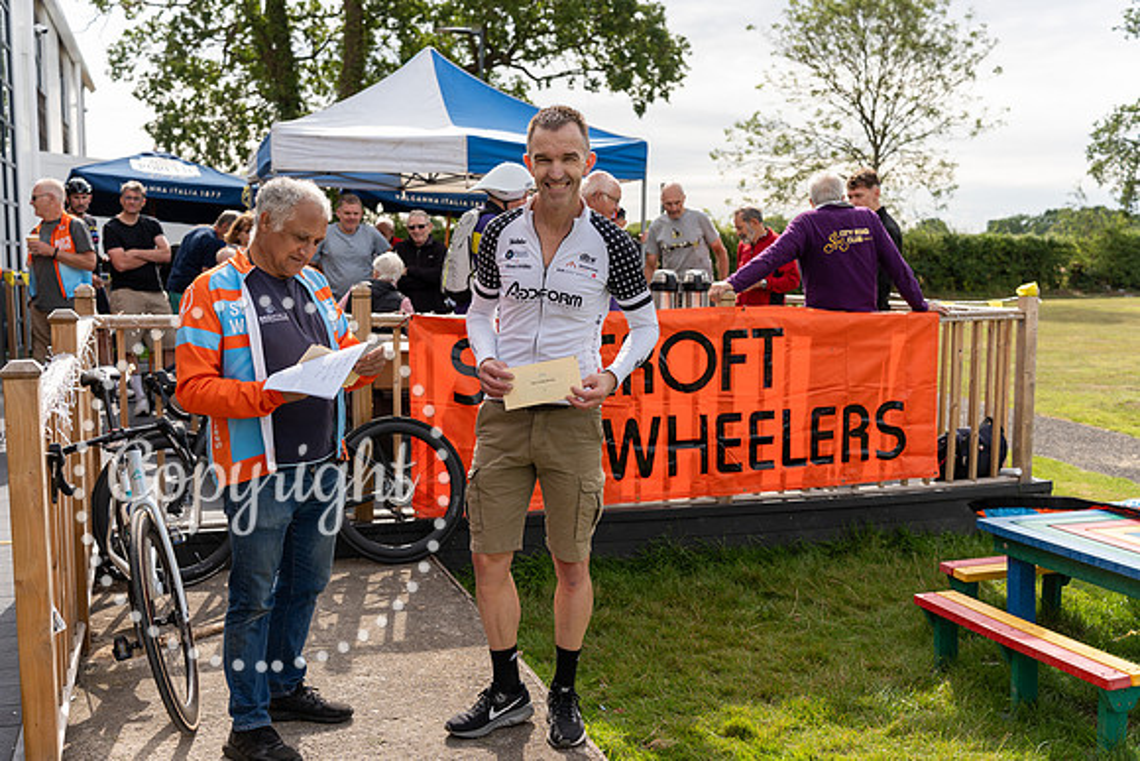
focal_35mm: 38
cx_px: 570
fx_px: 1204
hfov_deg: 50.7
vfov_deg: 35.1
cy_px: 380
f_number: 4
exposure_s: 1/640
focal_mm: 38
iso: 125
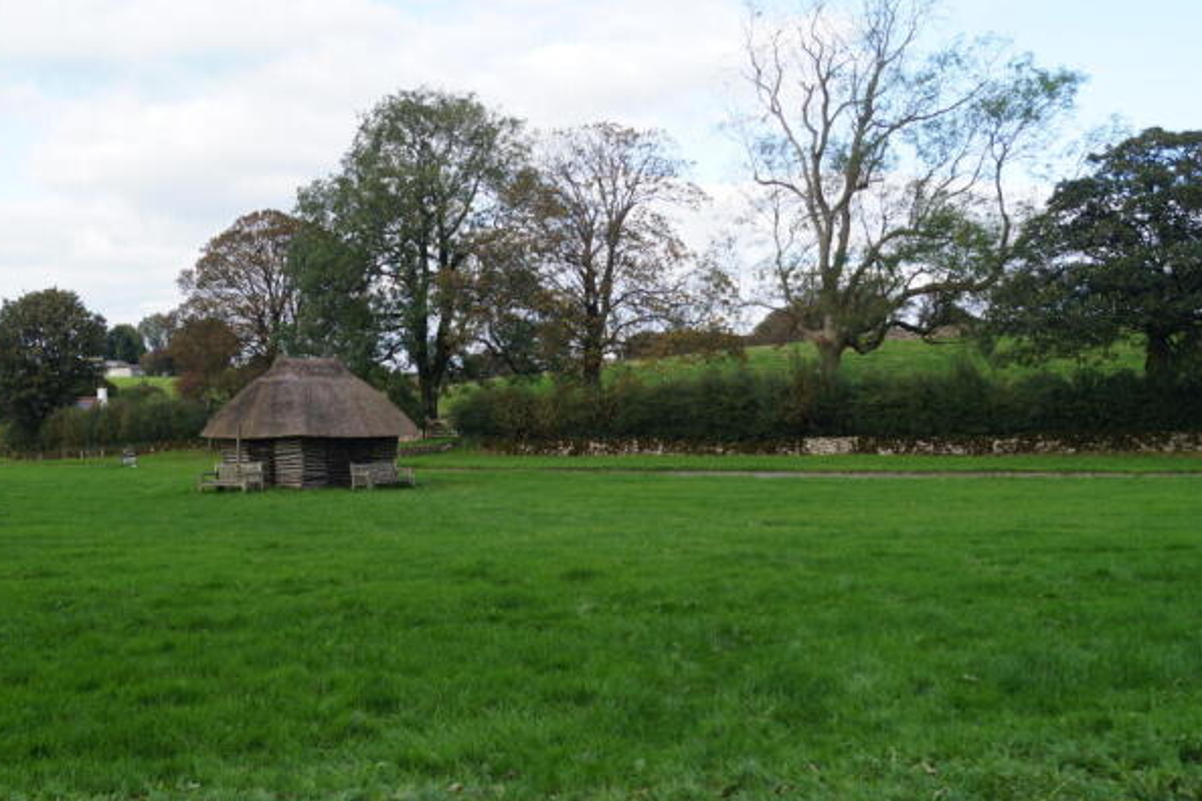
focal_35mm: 43
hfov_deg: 45.4
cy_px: 440
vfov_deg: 31.2
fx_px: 1436
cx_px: 543
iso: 100
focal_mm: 26
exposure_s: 1/100
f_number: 7.1
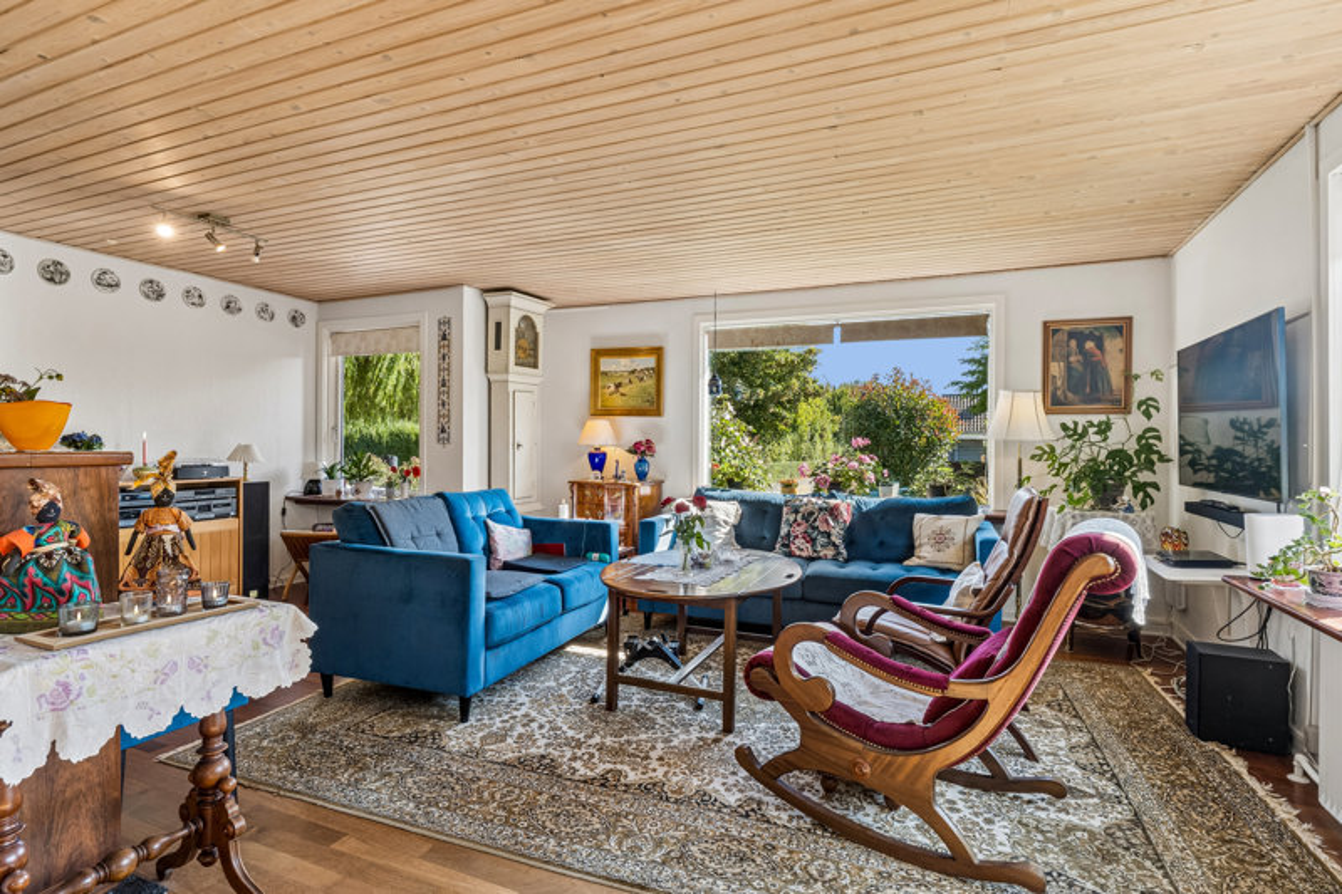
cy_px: 447
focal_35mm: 18
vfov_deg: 67.4
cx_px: 671
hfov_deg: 90.0
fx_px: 671
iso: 200
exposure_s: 1/20
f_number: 8
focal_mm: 12
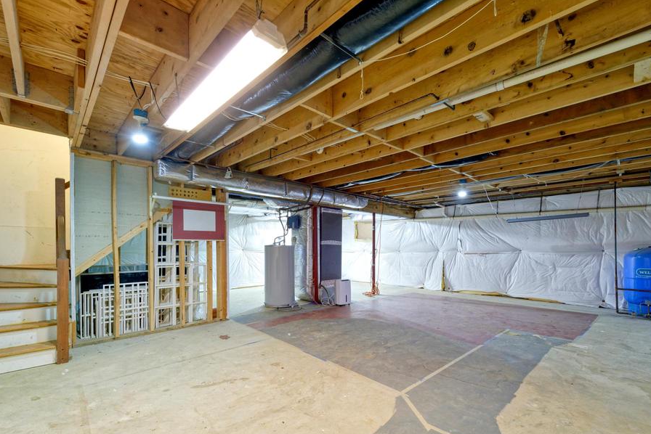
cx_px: 324
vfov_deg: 73.4
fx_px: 289
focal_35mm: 16
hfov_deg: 96.7
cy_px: 246
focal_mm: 14
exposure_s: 1/5
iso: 320
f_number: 13
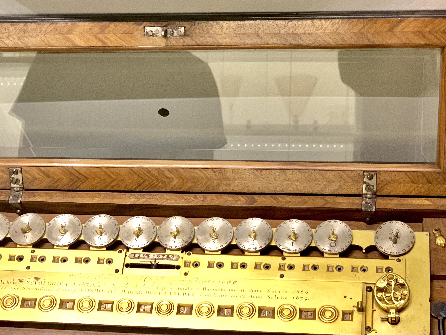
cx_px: 190
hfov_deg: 25.0
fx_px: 1005
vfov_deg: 18.9
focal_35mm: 78
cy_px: 202
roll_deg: +7.9
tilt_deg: -40.3
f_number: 2.4
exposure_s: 1/33
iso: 320
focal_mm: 6
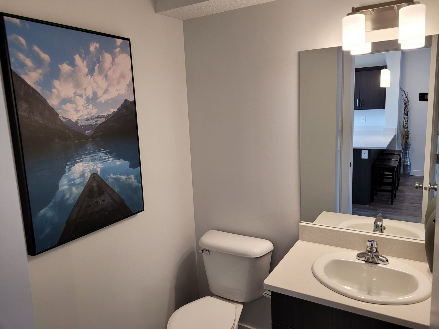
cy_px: 164
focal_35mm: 26
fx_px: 330
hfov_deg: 67.3
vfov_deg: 53.1
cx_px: 220
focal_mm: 5.4
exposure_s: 1/120
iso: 160
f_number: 1.8
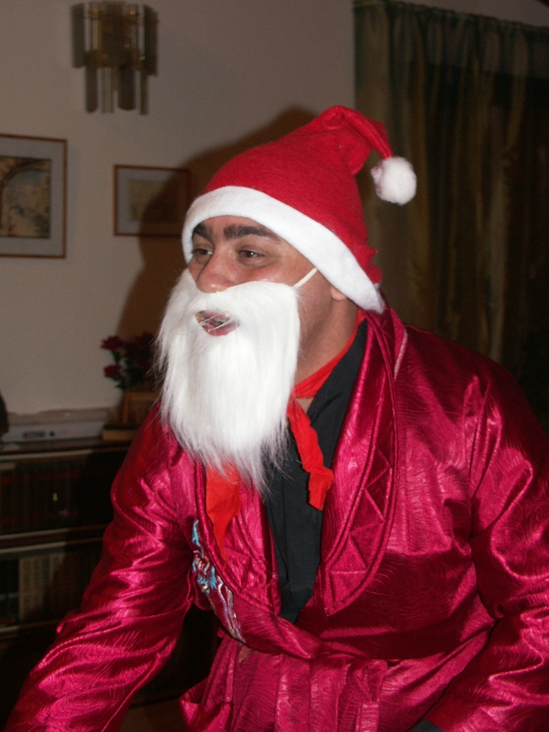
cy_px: 316
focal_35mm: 56
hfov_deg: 26.1
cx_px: 275
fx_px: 1184
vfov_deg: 34.3
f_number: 2.8
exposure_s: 1/50
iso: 100
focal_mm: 12.73
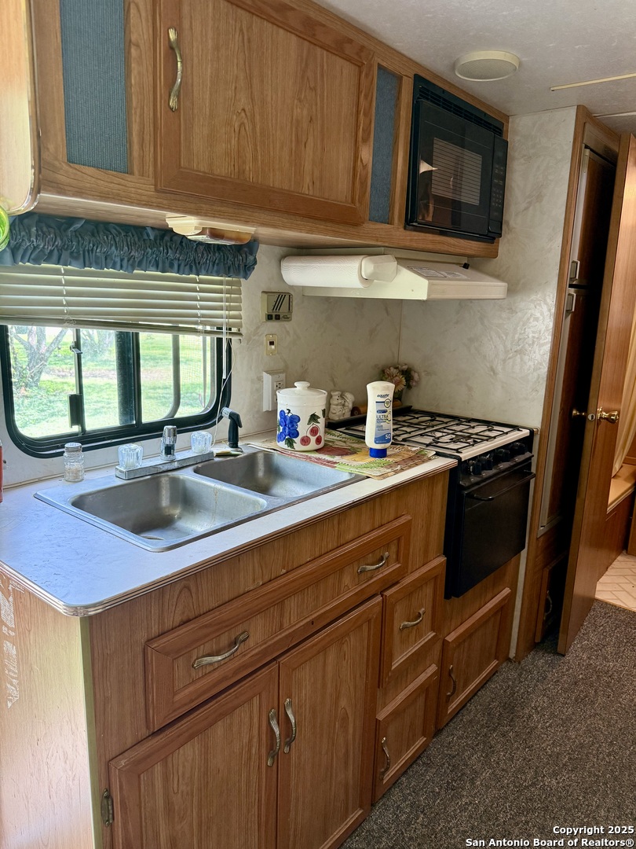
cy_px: 424
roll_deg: -2.0
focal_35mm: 24
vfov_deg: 71.6
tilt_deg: -9.4
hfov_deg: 56.8
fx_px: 588
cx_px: 318
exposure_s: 1/60
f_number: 1.78
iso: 200
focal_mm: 6.76
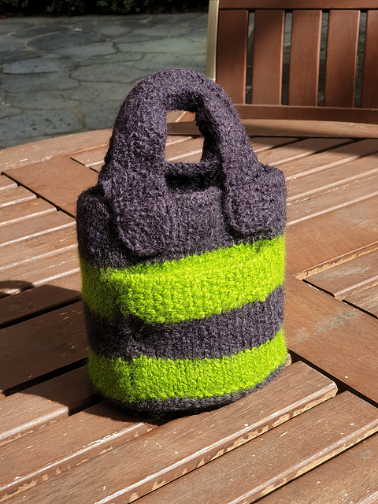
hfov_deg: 28.0
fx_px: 757
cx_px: 189
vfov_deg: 36.8
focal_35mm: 52
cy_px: 252
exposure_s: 1/322
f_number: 2.4
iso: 100
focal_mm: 6
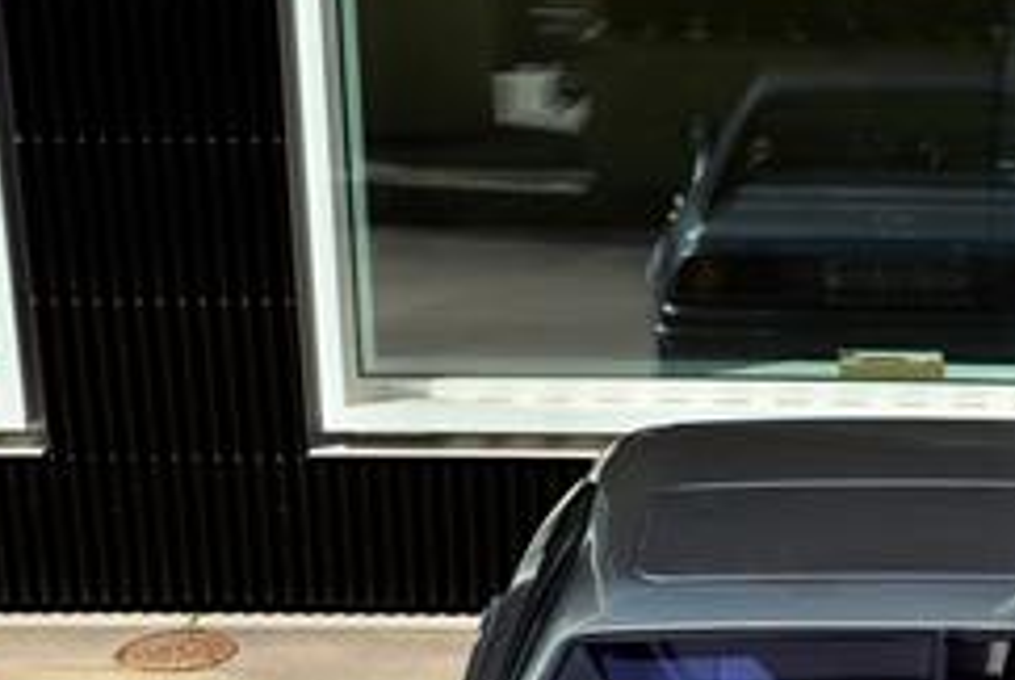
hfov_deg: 20.9
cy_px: 1150
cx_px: 944
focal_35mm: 95
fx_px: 2682
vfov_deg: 13.3
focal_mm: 24
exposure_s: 1/200
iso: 100
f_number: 8
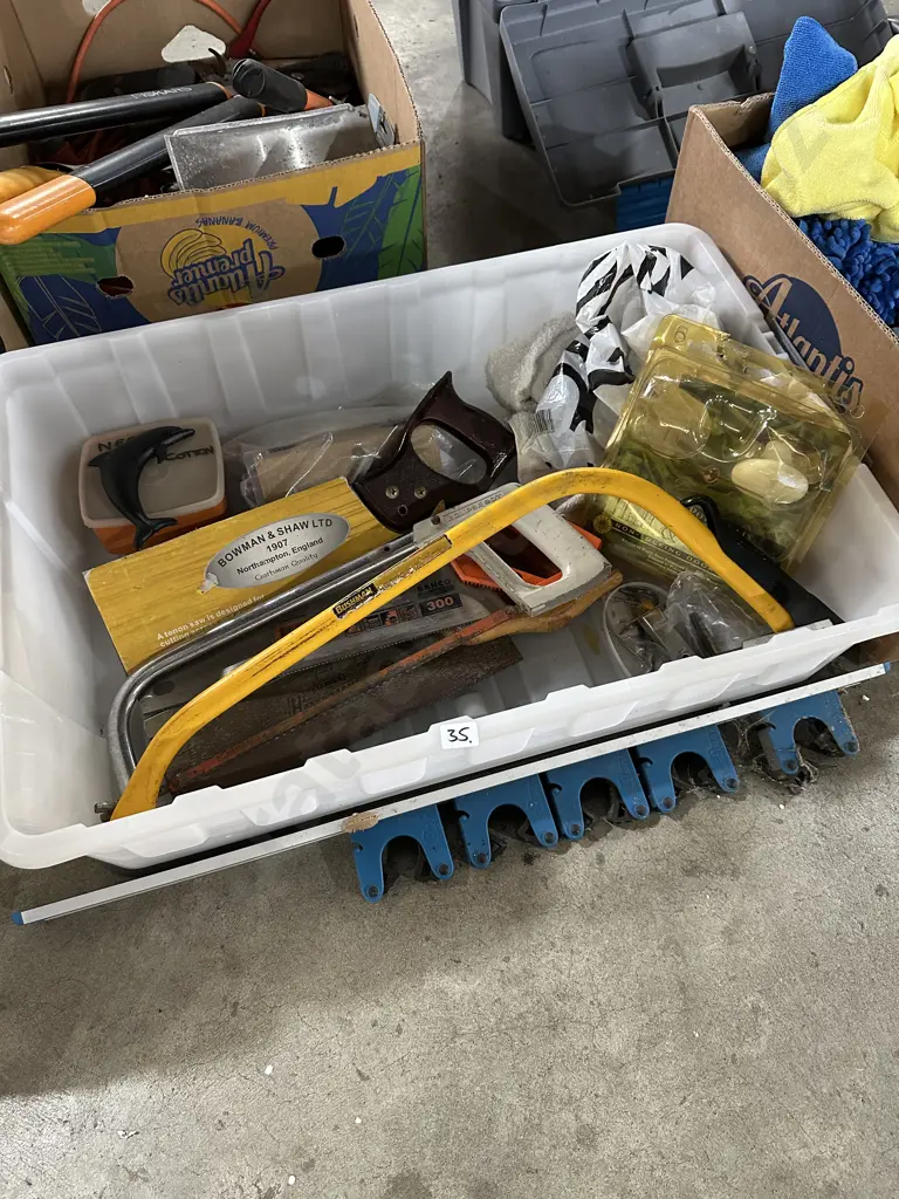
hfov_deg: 56.8
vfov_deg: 71.6
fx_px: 831
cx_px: 450
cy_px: 600
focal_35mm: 24
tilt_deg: -60.5
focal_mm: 6.86
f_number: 1.78
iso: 400
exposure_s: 1/50
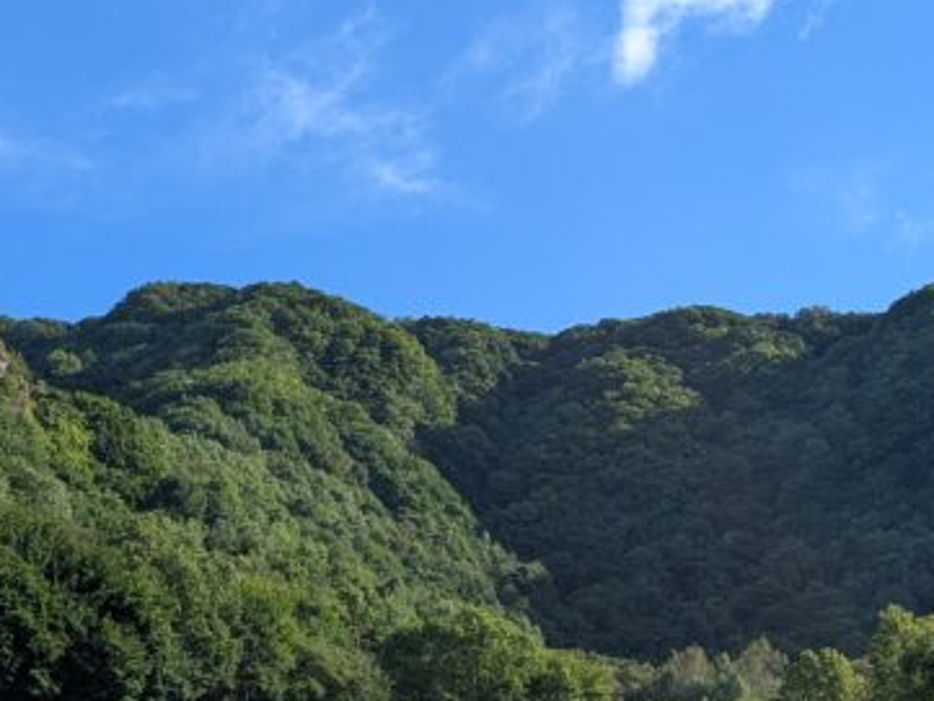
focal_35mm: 68
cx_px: 168
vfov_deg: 21.4
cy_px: 525
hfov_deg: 27.9
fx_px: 1835
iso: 29
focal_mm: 4.53
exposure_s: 1/1048
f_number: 1.7
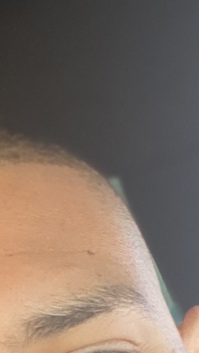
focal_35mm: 135
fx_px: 1266
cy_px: 480
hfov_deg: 9.0
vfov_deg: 15.1
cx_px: 40
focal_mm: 2.71
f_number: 2.2
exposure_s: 1/60
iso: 100
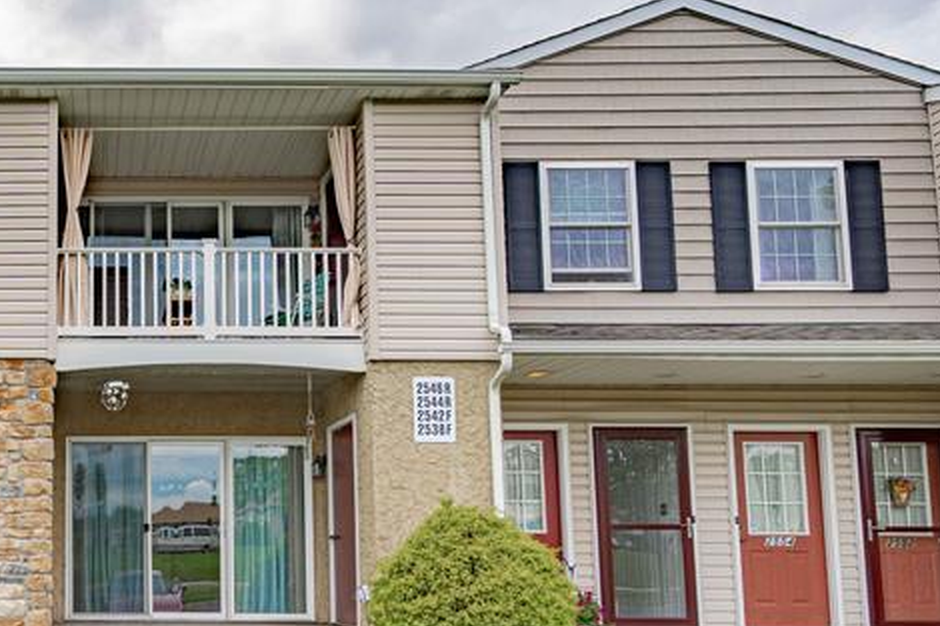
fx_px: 966
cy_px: 462
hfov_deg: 45.7
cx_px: 54
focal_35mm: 37
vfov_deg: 35.2
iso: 320
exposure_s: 1/3200
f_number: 8
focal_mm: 16
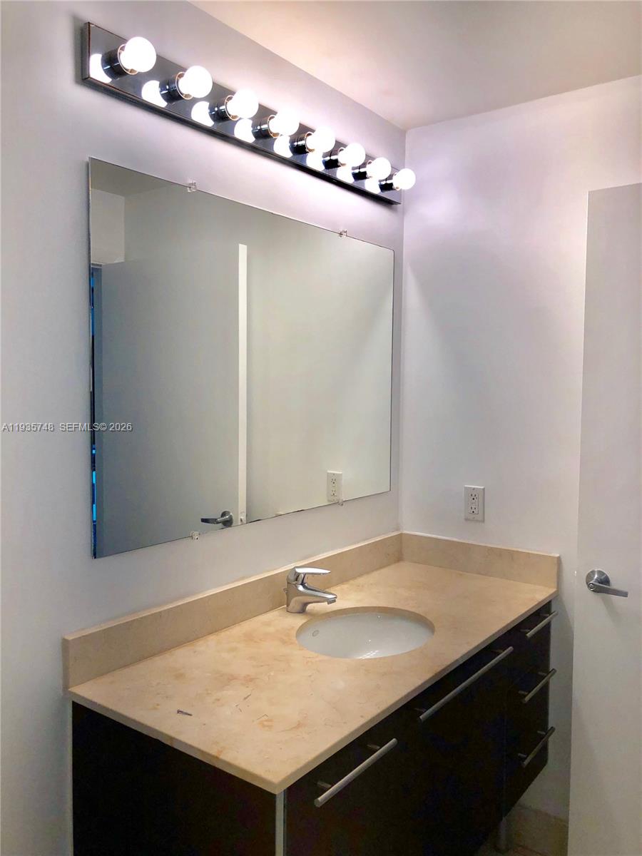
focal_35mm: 28
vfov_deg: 63.4
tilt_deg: -2.5
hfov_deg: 49.7
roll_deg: -0.3
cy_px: 428
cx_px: 321
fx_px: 692
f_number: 1.8
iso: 20
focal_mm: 3.99
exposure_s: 1/564
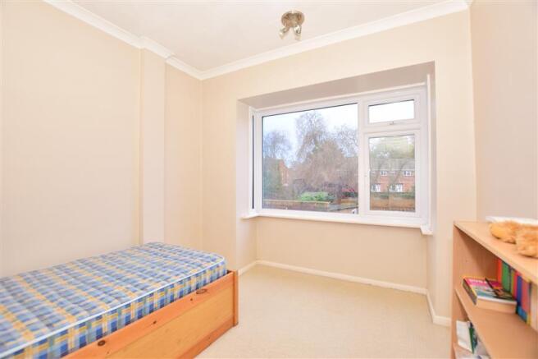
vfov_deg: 77.3
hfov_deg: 100.4
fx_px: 224
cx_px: 269
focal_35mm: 15
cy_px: 180
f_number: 5.6
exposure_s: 1/20
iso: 400
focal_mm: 10
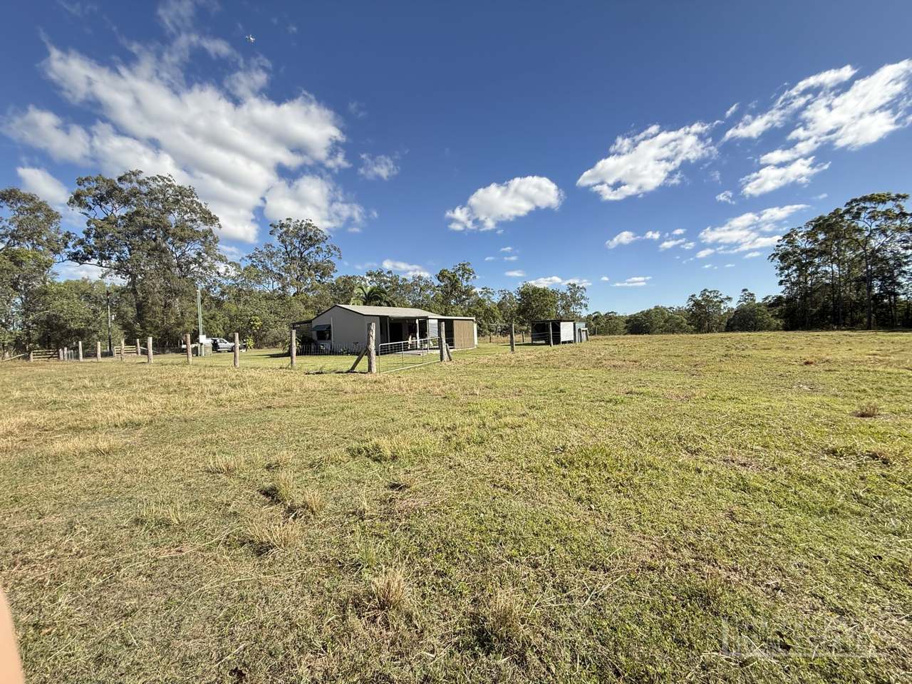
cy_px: 342
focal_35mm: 14
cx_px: 456
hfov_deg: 102.1
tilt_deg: +1.1
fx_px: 369
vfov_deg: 85.7
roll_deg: +2.4
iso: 50
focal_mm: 2.22
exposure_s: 1/619
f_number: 2.2
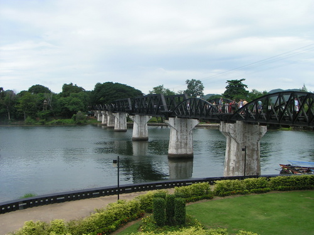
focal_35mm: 38
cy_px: 118
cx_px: 157
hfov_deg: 49.0
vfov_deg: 37.7
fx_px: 345
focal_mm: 5.8
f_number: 5.6
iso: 50
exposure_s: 1/400
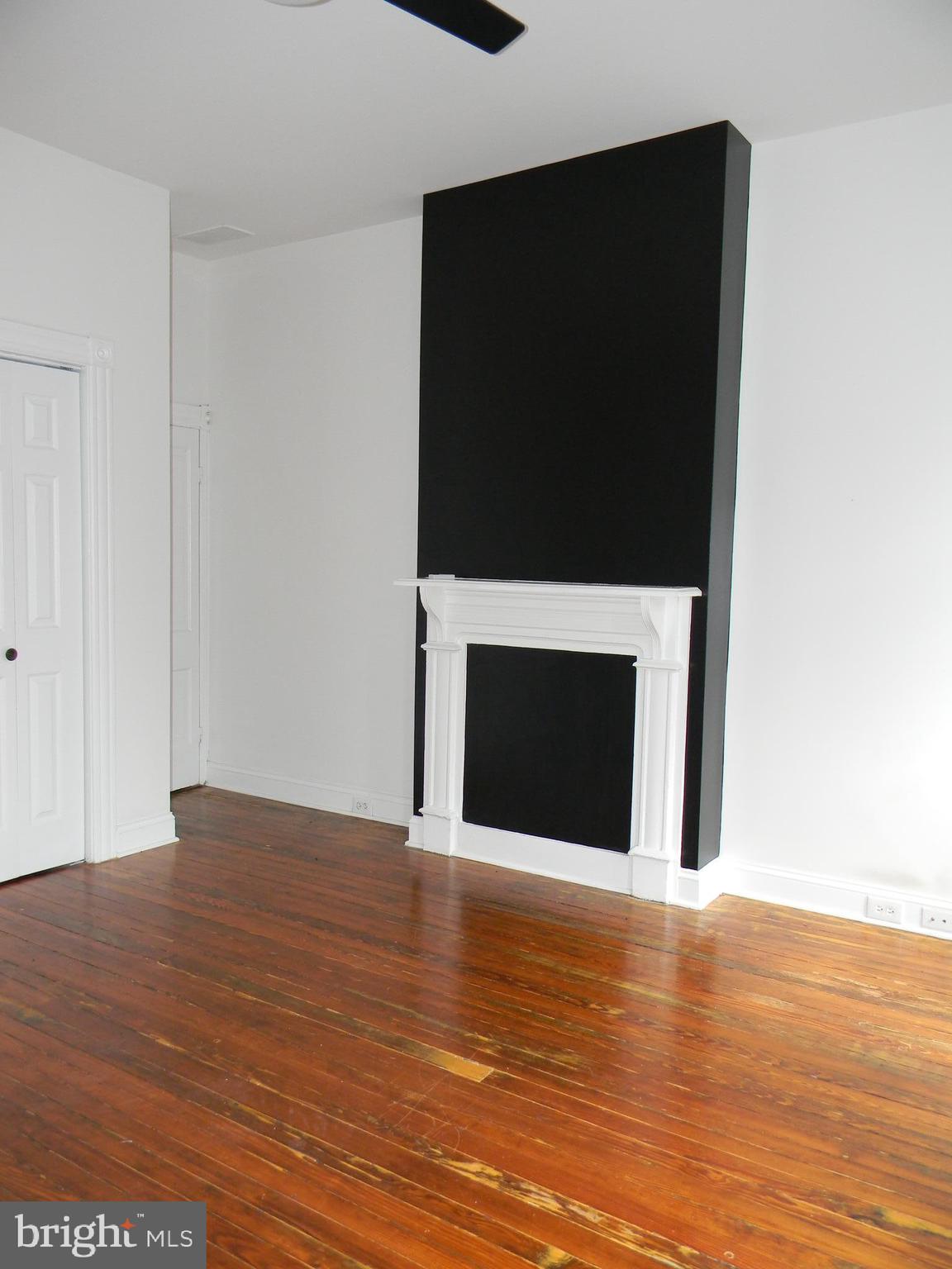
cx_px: 476
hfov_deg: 49.7
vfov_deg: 63.4
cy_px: 634
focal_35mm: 28
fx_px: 1027
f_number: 3.5
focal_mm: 5
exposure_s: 1/30
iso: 200
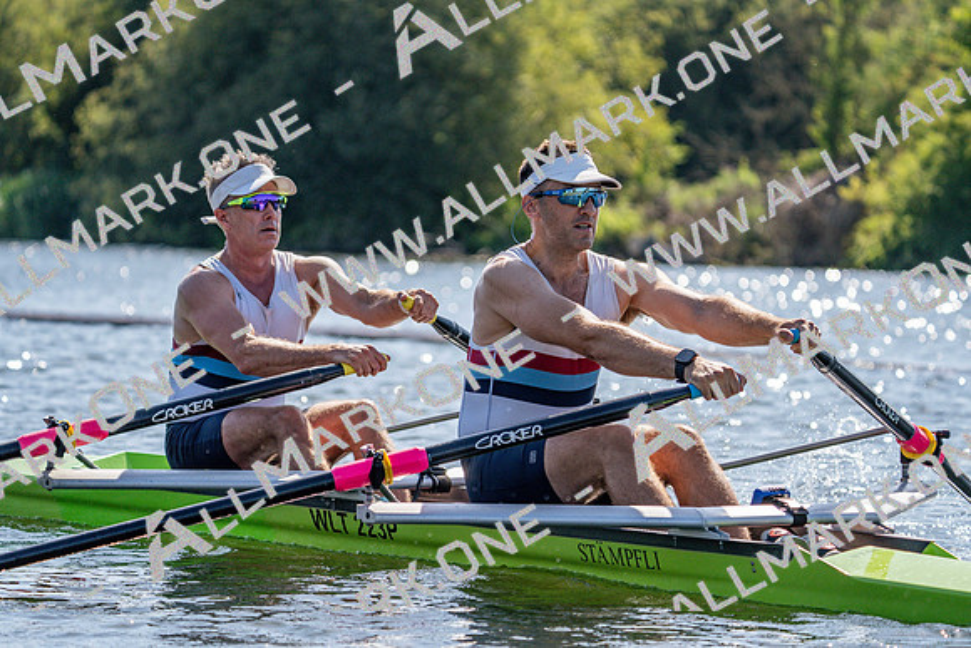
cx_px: 486
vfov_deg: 6.9
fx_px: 5395
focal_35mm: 200
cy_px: 324
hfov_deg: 10.3
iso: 320
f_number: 5.6
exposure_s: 1/2000
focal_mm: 200
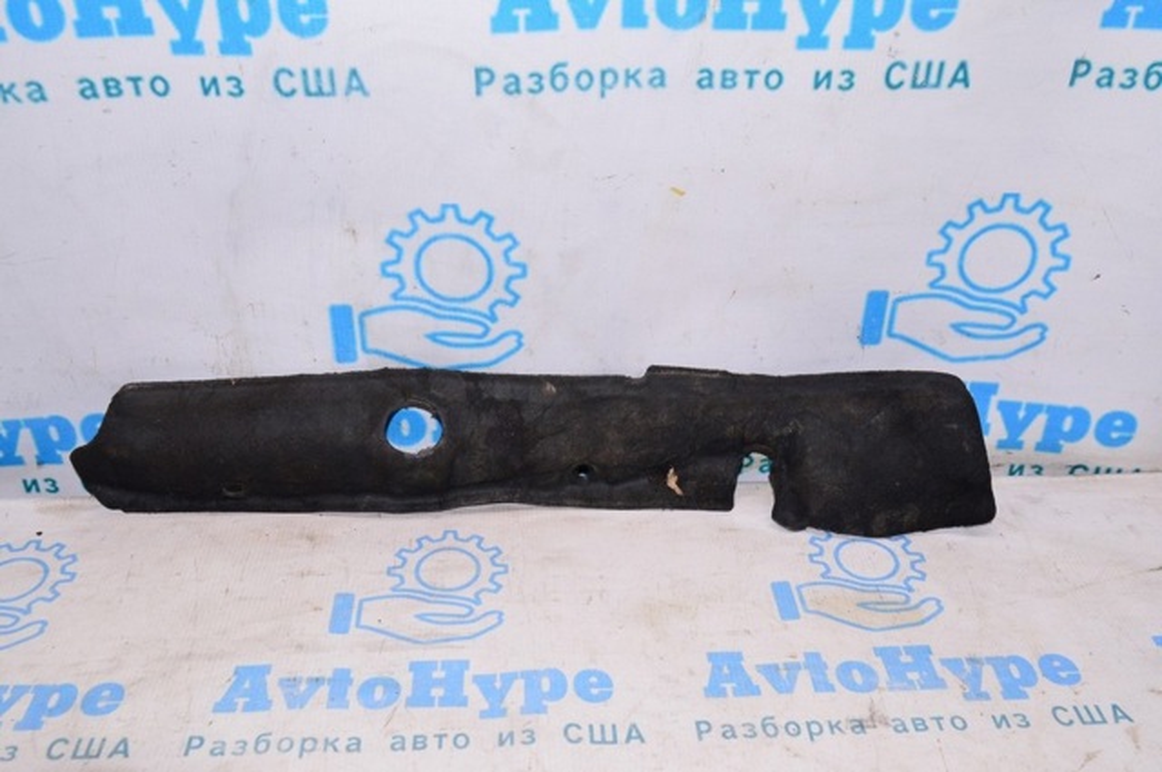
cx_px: 581
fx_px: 1112
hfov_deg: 55.2
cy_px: 386
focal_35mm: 34
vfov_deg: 38.3
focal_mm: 23
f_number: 8
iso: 1600
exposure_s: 1/160
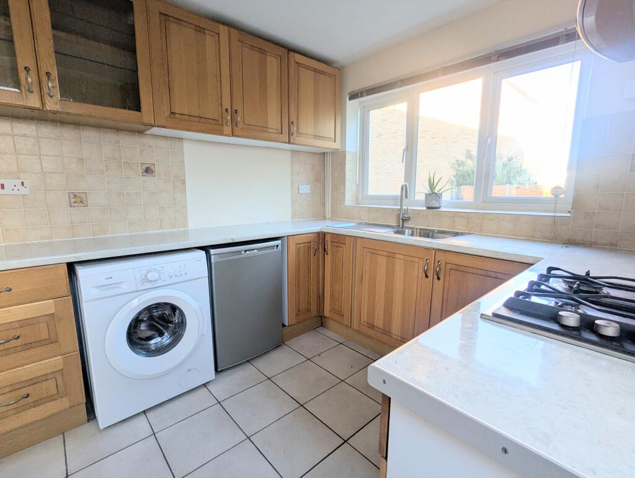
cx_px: 318
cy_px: 239
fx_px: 294
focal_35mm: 16
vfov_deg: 78.2
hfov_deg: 94.4
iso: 111
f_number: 2.2
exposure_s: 1/167
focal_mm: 2.35
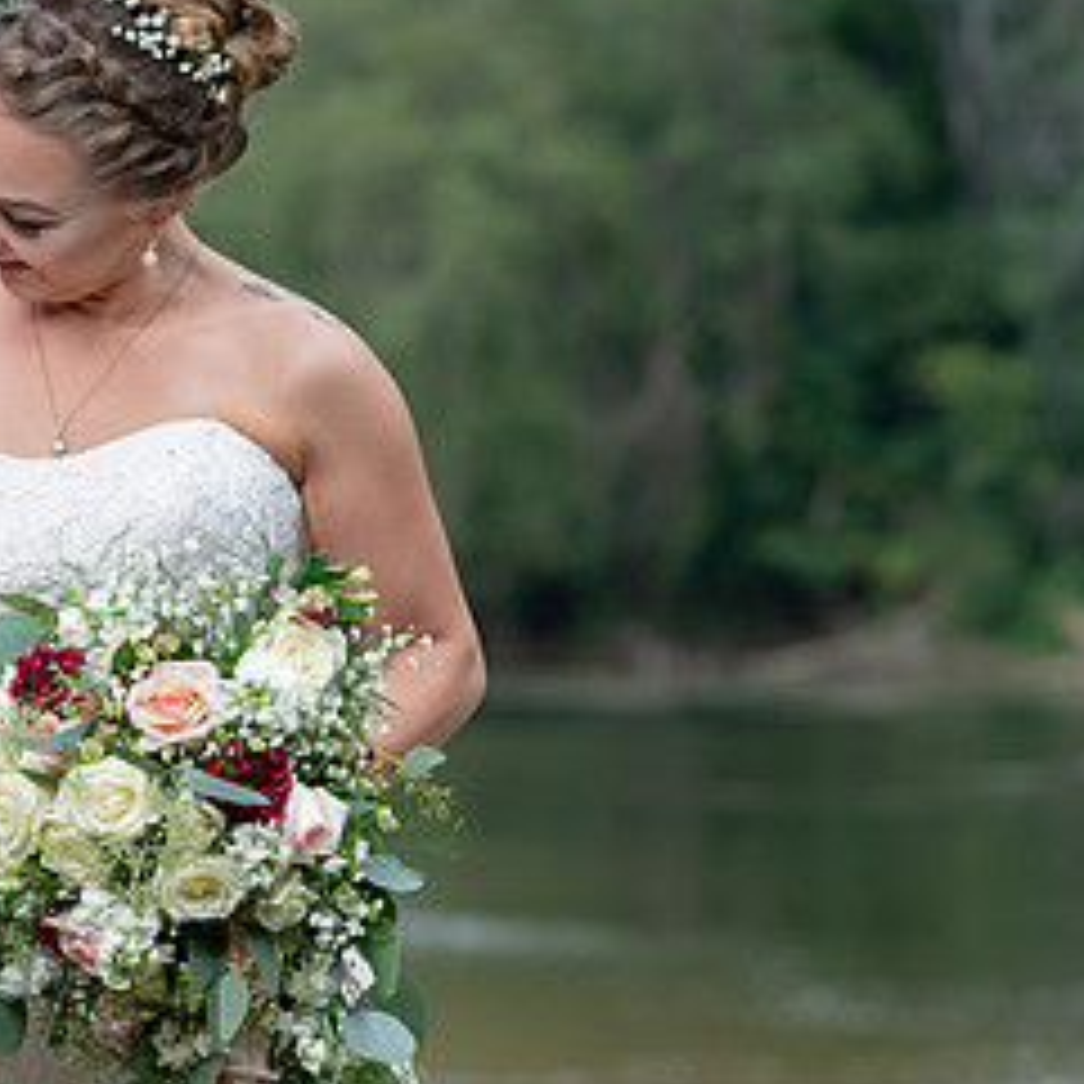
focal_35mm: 215
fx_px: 7617
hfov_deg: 8.1
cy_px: 596
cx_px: -103
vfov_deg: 8.1
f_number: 4
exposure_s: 1/250
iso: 100
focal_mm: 102
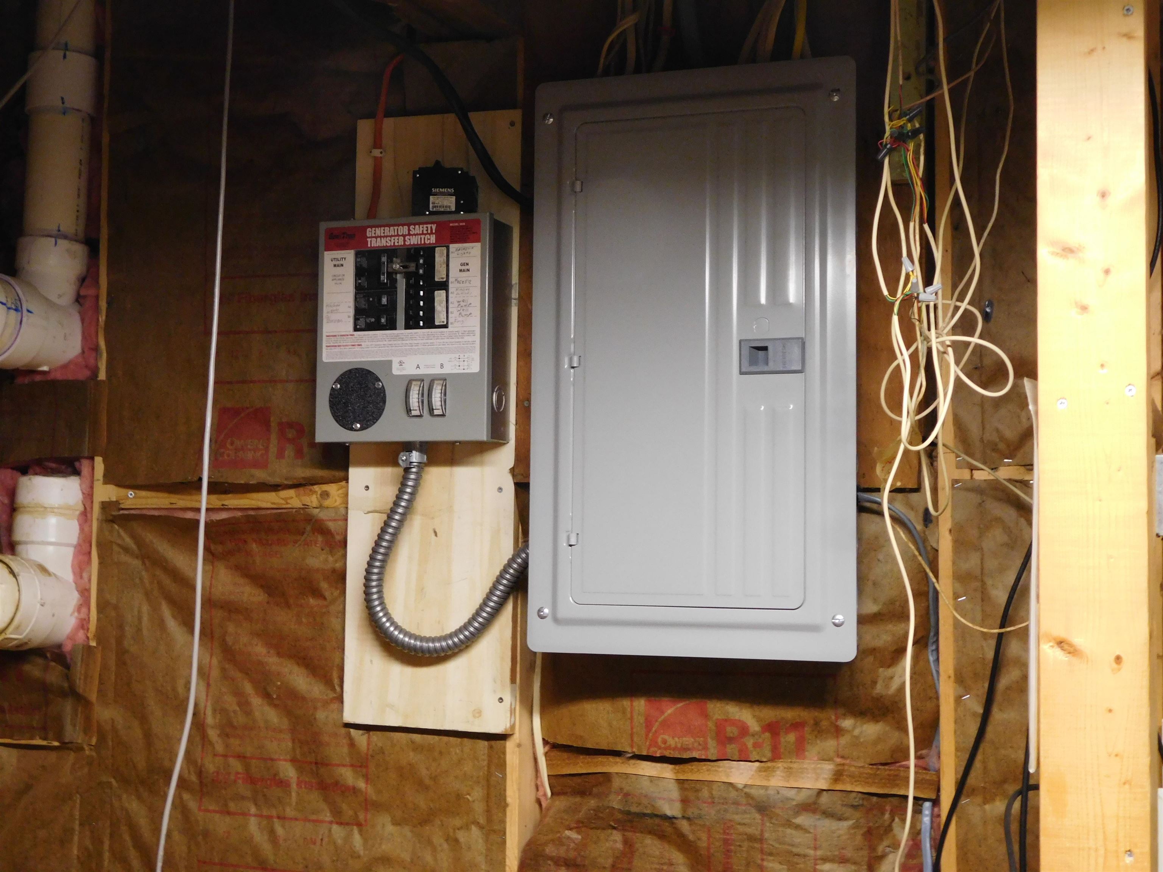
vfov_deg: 28.6
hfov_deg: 37.5
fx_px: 1713
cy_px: 436
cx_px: 582
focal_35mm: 51
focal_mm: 9
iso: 400
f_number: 3.8
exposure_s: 1/15
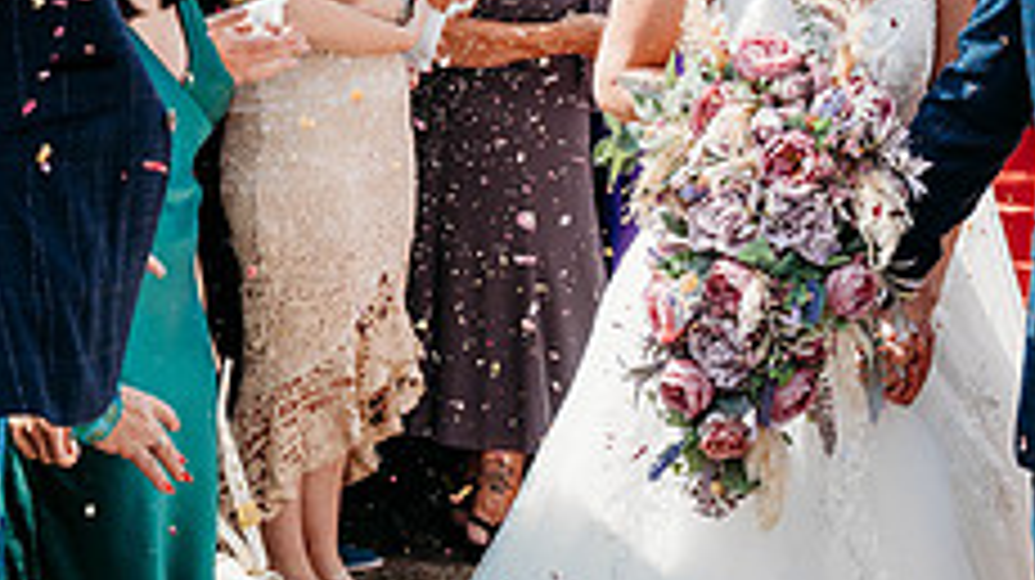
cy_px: 67
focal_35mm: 124
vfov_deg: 9.7
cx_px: 1102
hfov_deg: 16.8
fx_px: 3401
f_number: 5
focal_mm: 47
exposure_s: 1/800
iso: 180
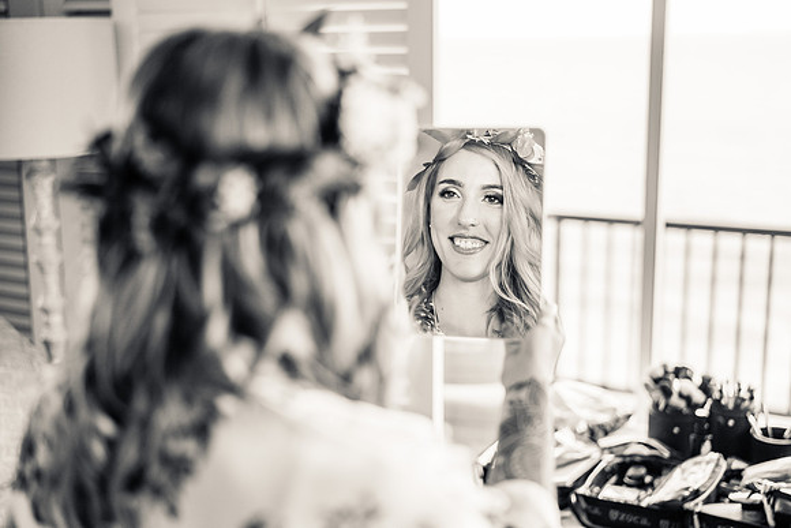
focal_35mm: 50
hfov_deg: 39.6
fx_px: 1099
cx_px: 396
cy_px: 264
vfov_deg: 27.0
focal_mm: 50
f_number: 1.6
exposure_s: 1/320
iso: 500
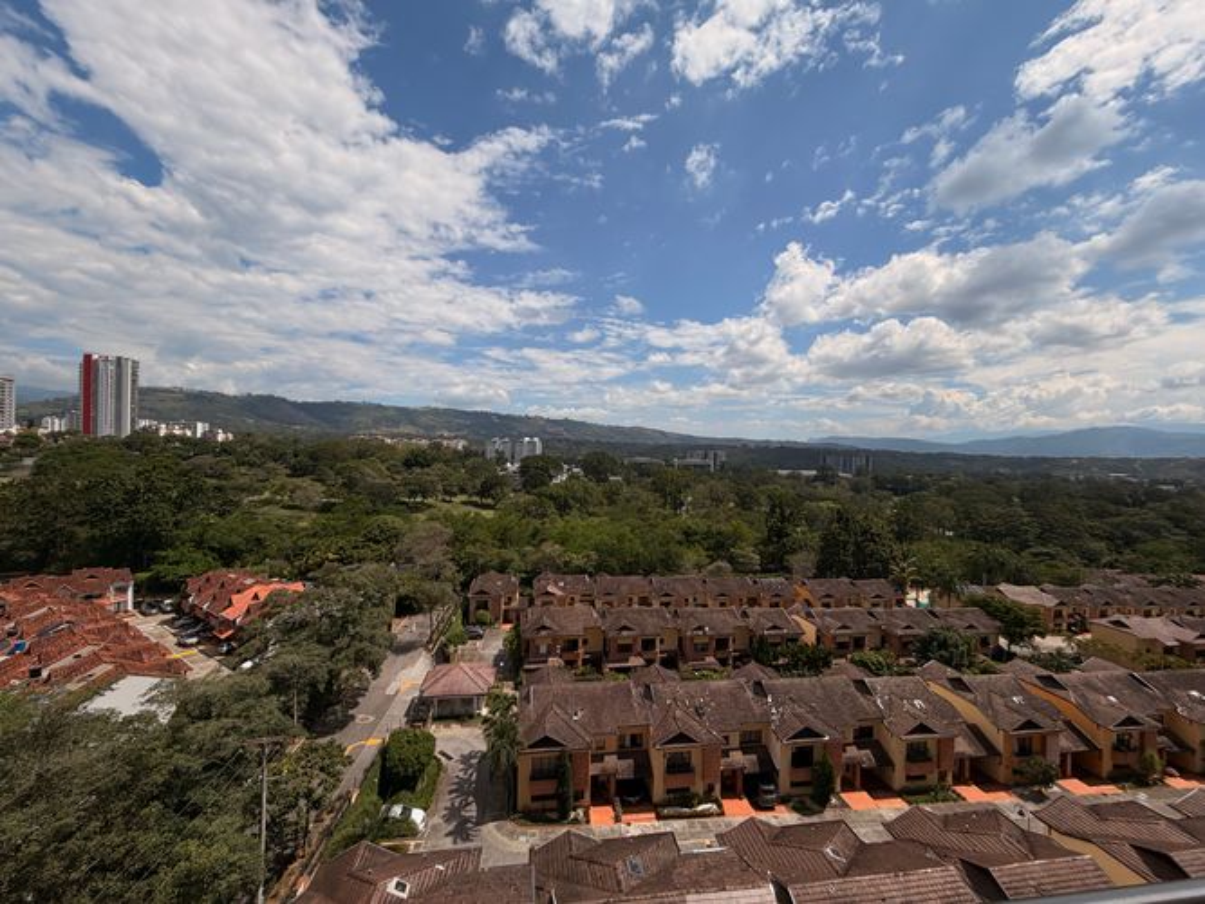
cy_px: 452
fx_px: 487
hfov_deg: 102.1
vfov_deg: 85.7
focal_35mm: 14
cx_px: 602
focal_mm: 2.22
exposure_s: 1/5155
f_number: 2.2
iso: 20
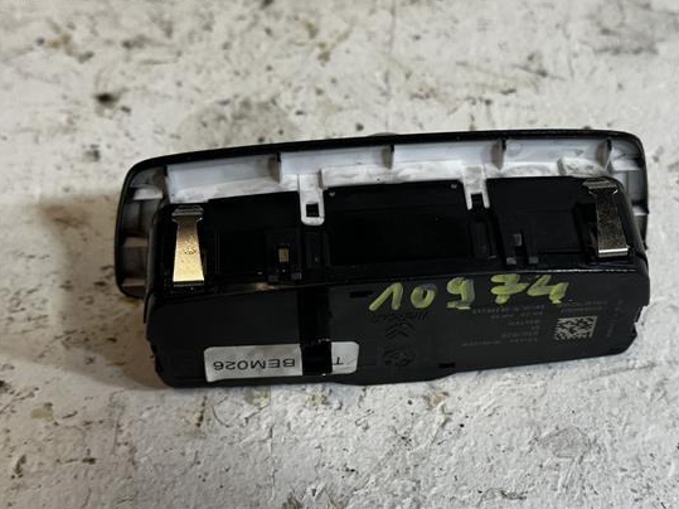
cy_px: 254
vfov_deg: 25.6
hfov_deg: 33.7
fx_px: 1118
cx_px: 396
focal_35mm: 57
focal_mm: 6.86
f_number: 1.78
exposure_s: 1/100
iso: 64
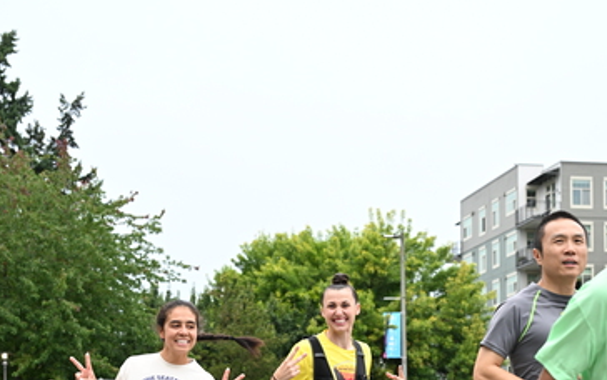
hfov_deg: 26.8
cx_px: 303
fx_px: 1275
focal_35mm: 77
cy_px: 393
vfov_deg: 16.6
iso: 1600
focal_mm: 50
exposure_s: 1/800
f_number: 4
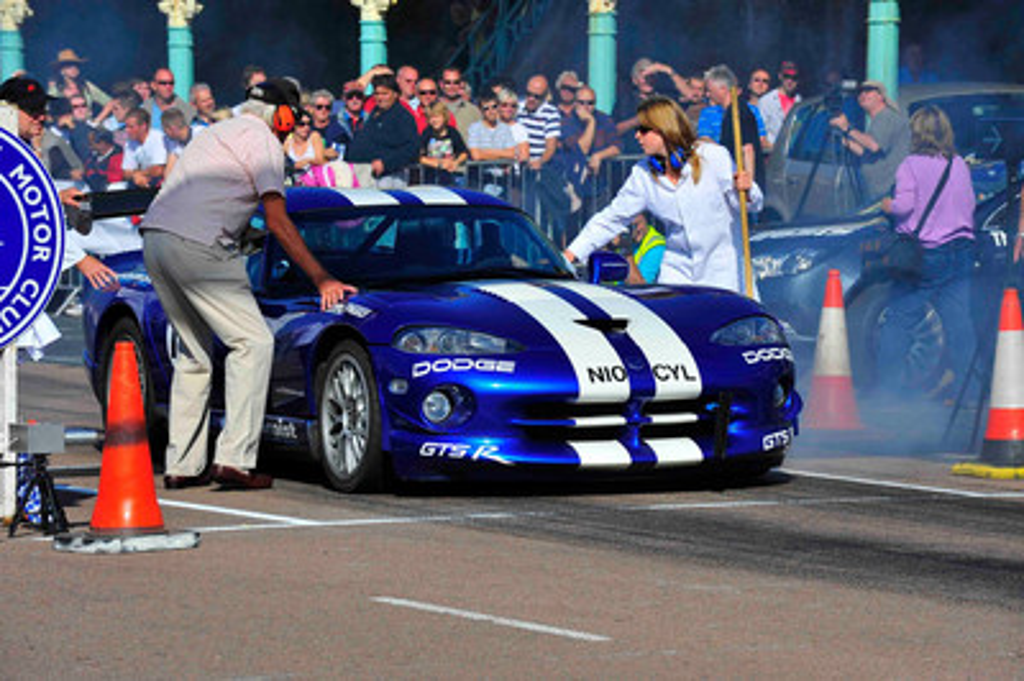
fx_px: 5684
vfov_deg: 6.9
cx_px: 512
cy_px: 340
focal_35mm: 200
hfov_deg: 10.3
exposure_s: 1/1250
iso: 400
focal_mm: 200
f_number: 10
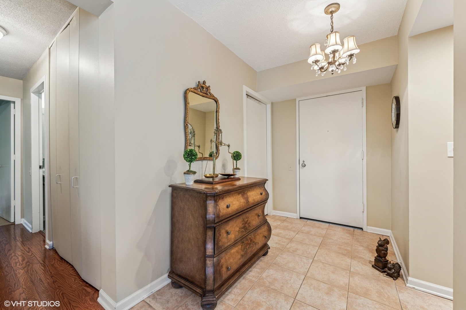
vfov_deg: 81.1
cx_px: 233
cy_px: 155
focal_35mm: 14
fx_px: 181
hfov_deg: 104.3
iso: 200
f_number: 9.5
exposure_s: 1/2
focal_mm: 14
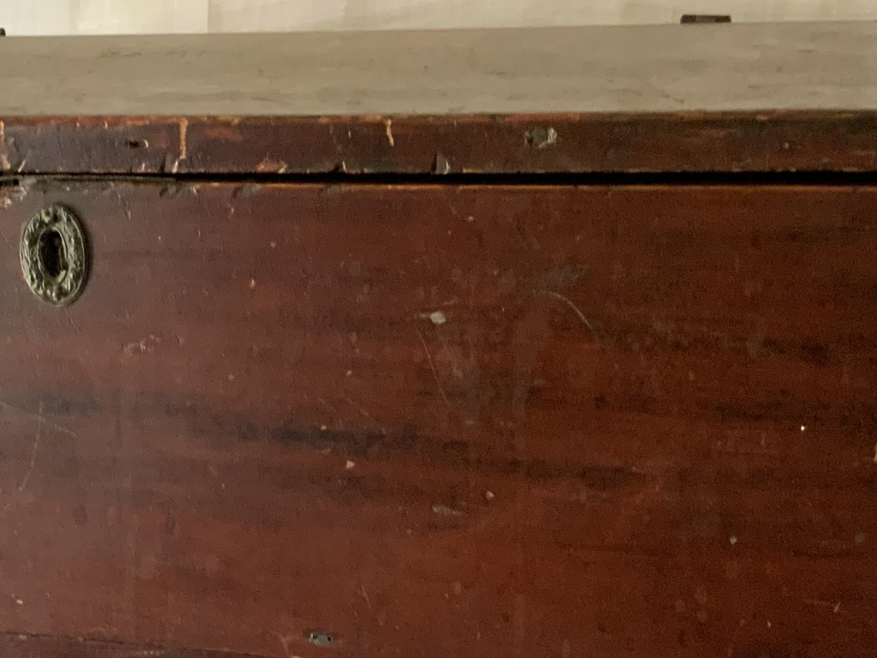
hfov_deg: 29.5
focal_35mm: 65
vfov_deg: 22.4
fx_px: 1647
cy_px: 477
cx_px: 270
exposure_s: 1/60
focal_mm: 3
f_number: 1.8
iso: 250
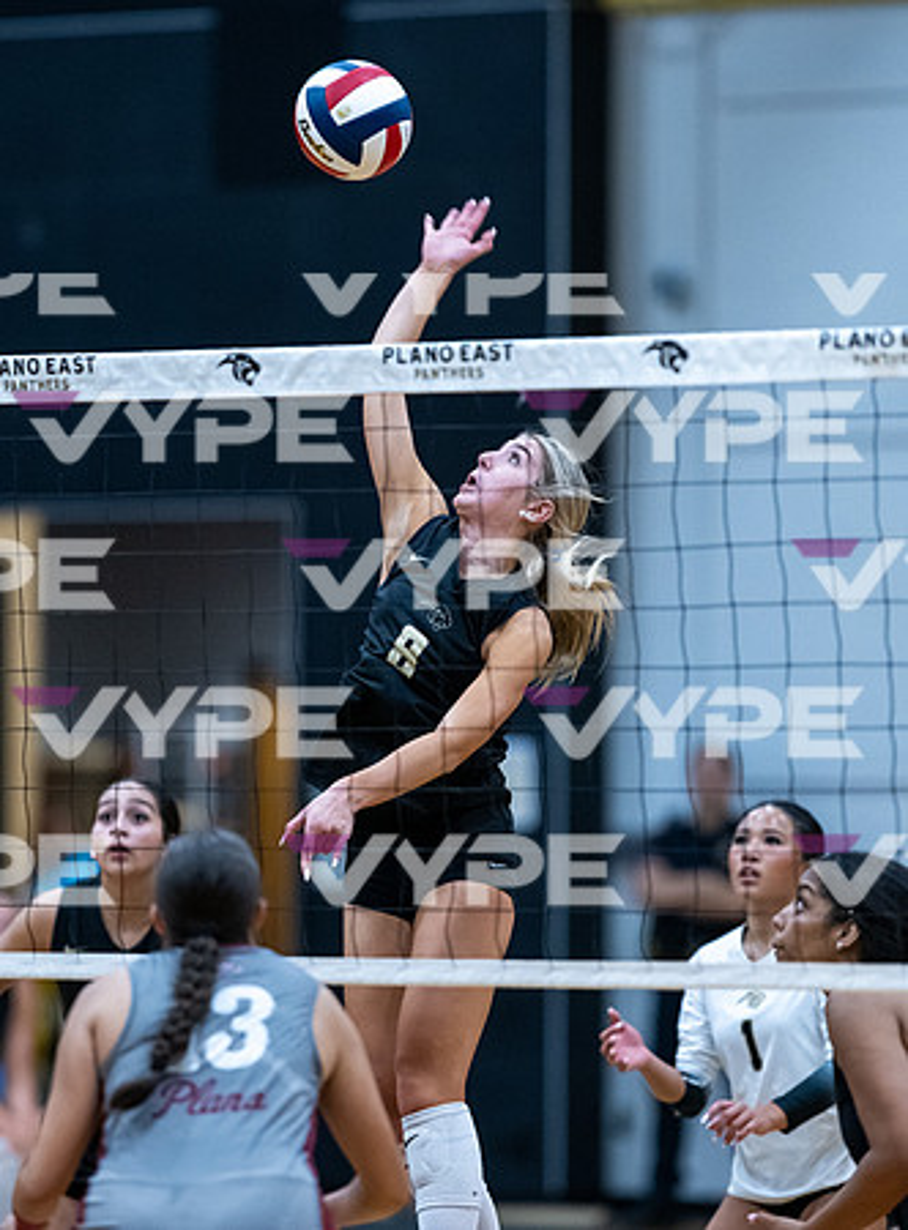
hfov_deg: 5.1
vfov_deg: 6.9
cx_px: 356
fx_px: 10251
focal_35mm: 290
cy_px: 615
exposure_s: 1/1600
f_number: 2
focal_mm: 200
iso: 3200
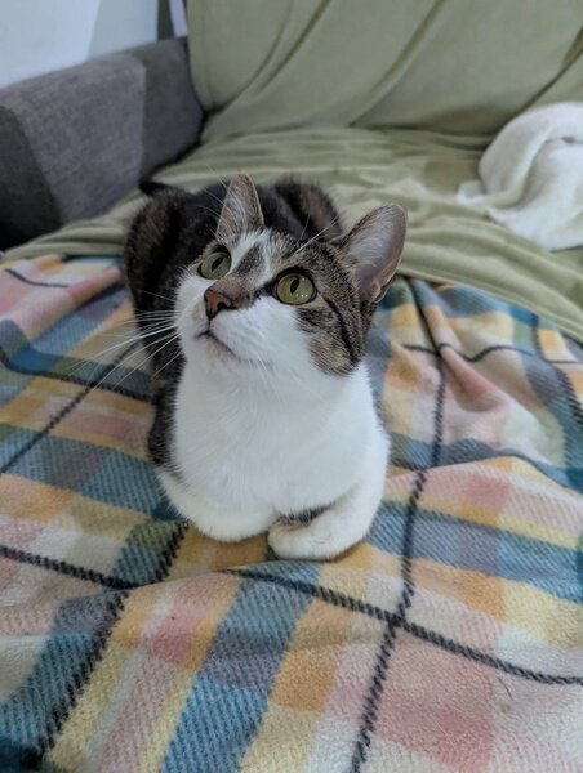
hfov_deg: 57.0
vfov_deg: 71.5
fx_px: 537
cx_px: 292
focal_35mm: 24
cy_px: 386
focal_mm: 6.81
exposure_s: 1/119
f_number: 1.85
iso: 2687
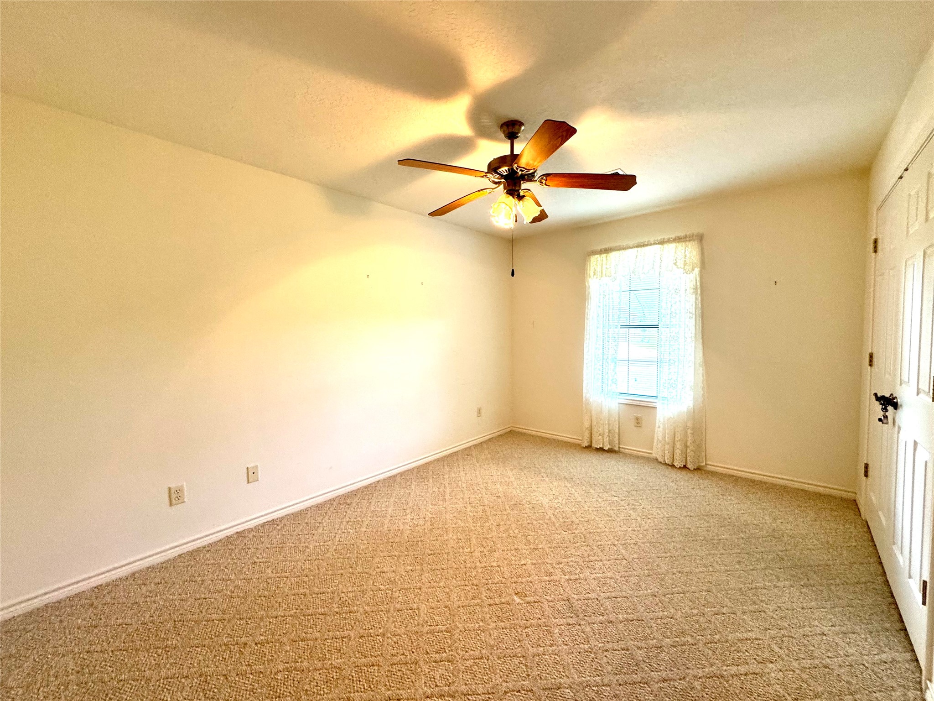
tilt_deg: -3.4
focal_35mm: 14
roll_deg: +0.6
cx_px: 467
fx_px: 378
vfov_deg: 85.7
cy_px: 350
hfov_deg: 102.1
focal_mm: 2.22
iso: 250
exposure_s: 1/60
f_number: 2.2
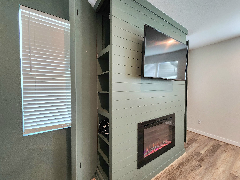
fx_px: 90
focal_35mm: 13
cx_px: 120
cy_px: 90
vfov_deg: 89.9
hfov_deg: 106.2
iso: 400
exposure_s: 1/60.2
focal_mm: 2.2
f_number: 2.2
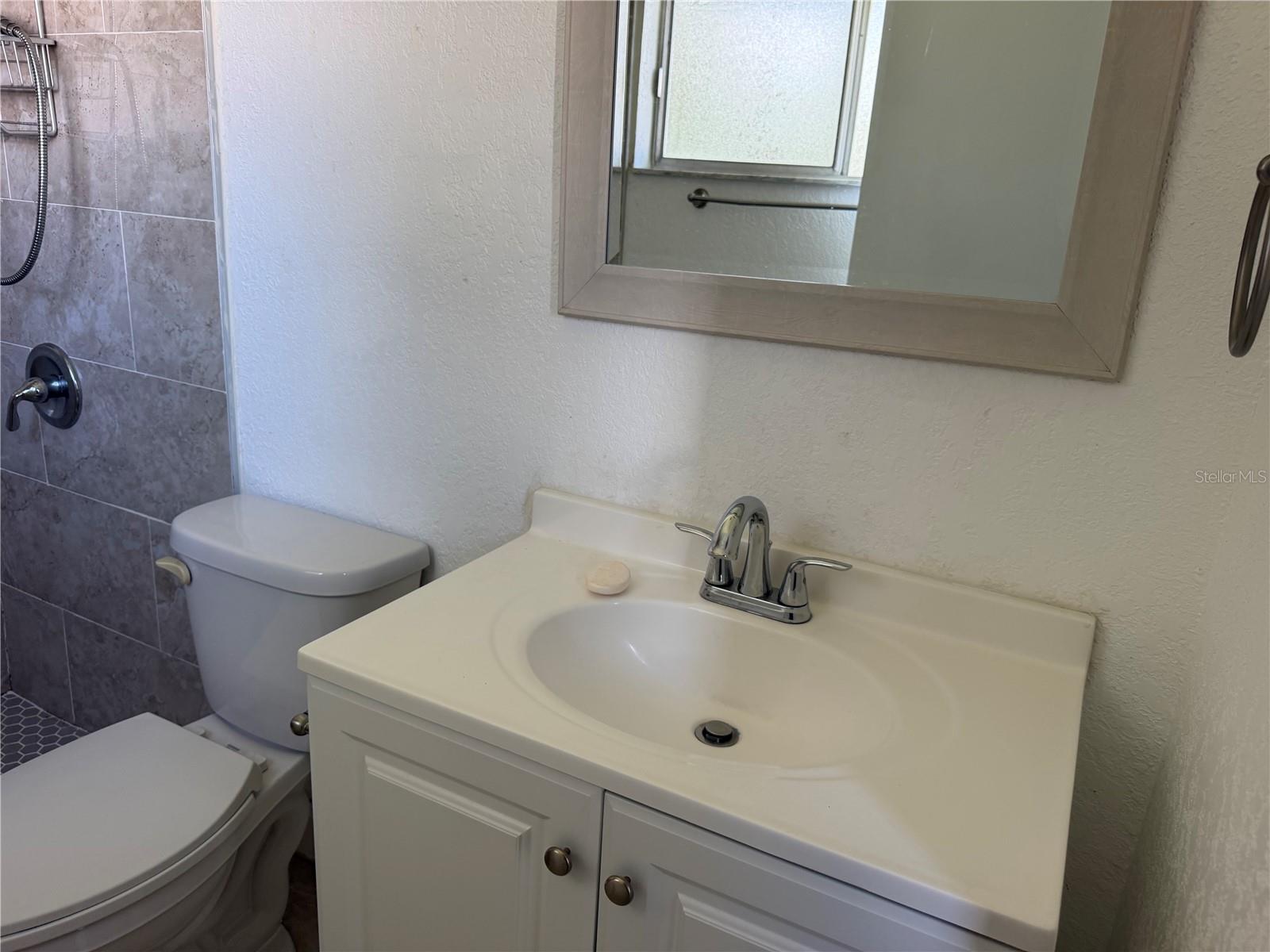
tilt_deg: -18.1
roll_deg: -3.6
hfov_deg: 71.6
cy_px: 476
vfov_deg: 56.8
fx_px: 881
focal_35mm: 24
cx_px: 635
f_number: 1.78
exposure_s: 1/121
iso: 125
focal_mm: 6.76
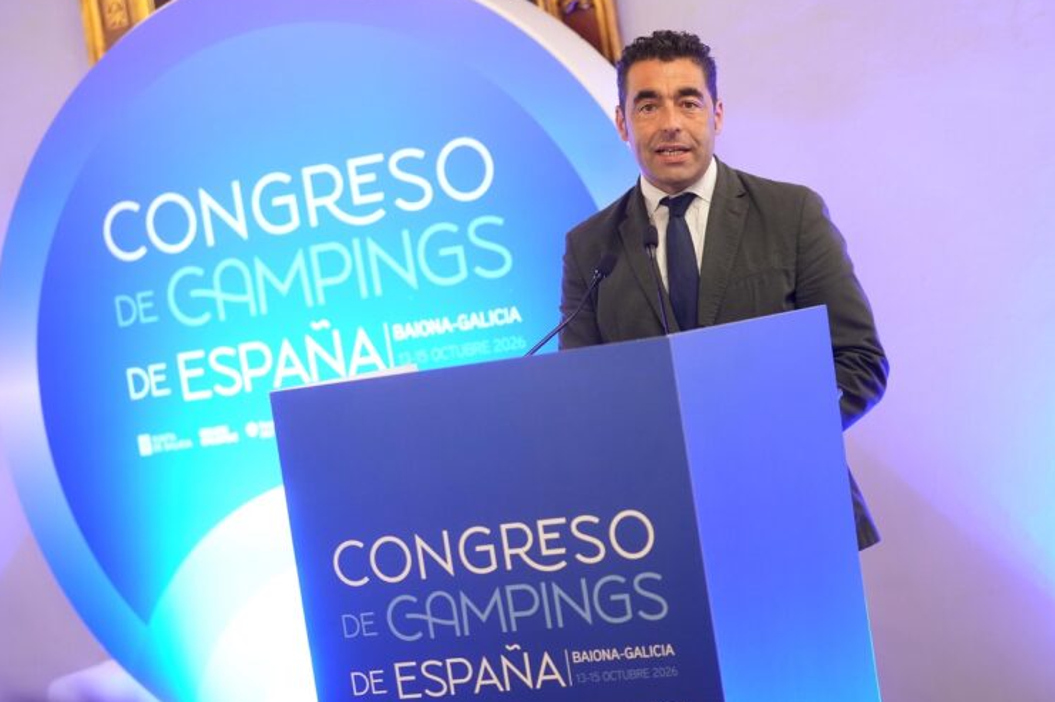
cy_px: 345
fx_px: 2460
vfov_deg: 16.2
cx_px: 521
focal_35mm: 84
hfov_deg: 24.2
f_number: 2.8
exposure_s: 1/125
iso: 4000
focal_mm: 81
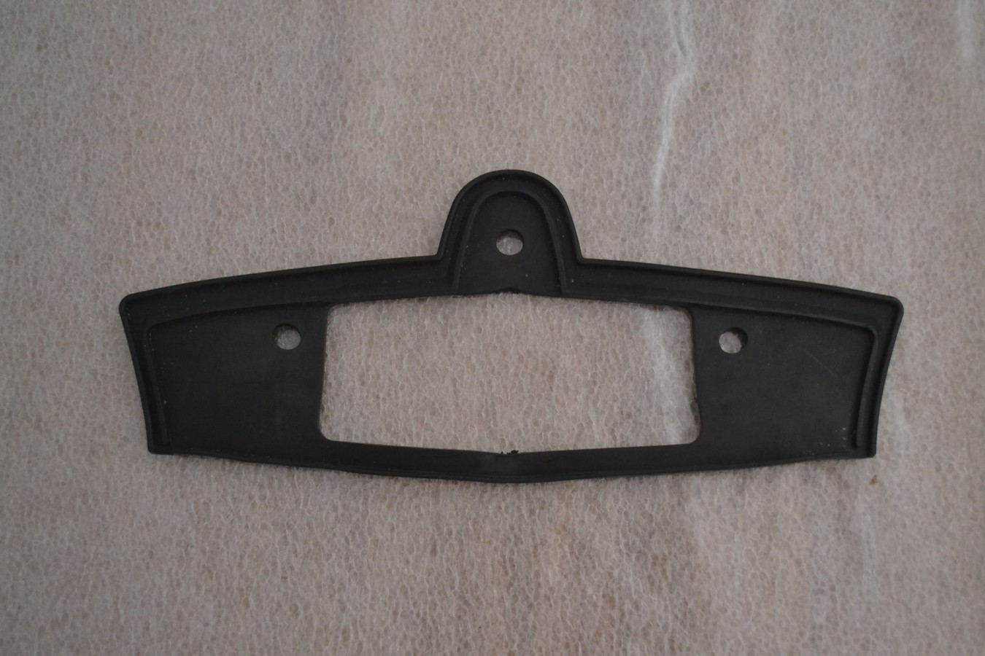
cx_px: 492
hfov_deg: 46.4
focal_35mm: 42
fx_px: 1149
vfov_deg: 31.9
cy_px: 328
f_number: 4.5
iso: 3200
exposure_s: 1/40
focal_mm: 28
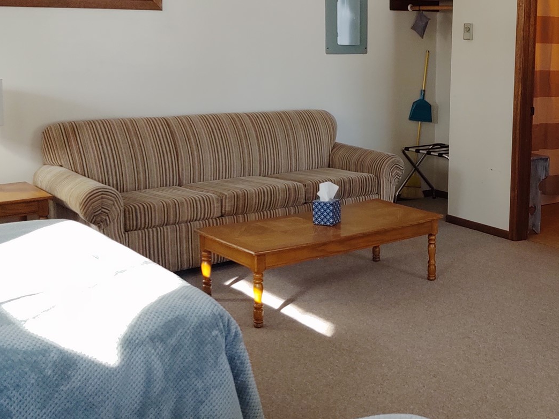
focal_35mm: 53
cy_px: 154
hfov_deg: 35.2
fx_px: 856
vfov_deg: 27.4
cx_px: 436
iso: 100
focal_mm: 4.75
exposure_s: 1/103
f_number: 1.7
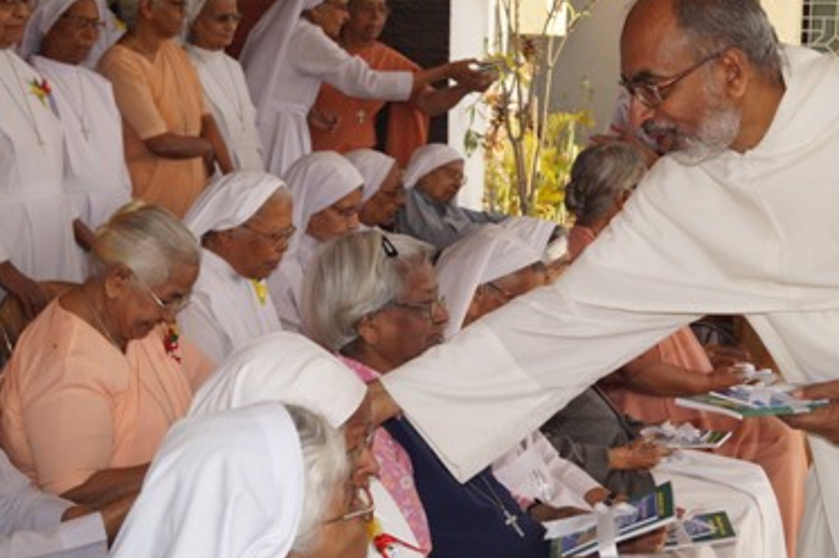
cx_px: 490
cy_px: 238
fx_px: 1257
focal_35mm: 54
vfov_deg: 25.0
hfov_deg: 36.8
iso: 100
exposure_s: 1/160
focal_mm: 30
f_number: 6.3
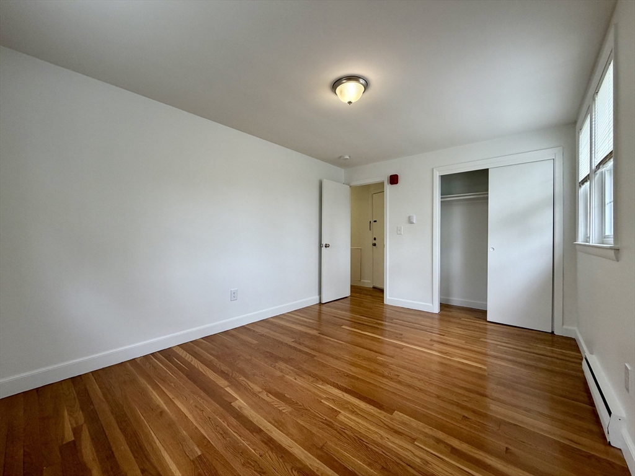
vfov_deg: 85.7
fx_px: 257
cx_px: 318
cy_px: 238
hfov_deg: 102.1
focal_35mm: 14
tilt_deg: -0.1
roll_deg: -0.4
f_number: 2.2
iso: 200
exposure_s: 1/120
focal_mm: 2.22
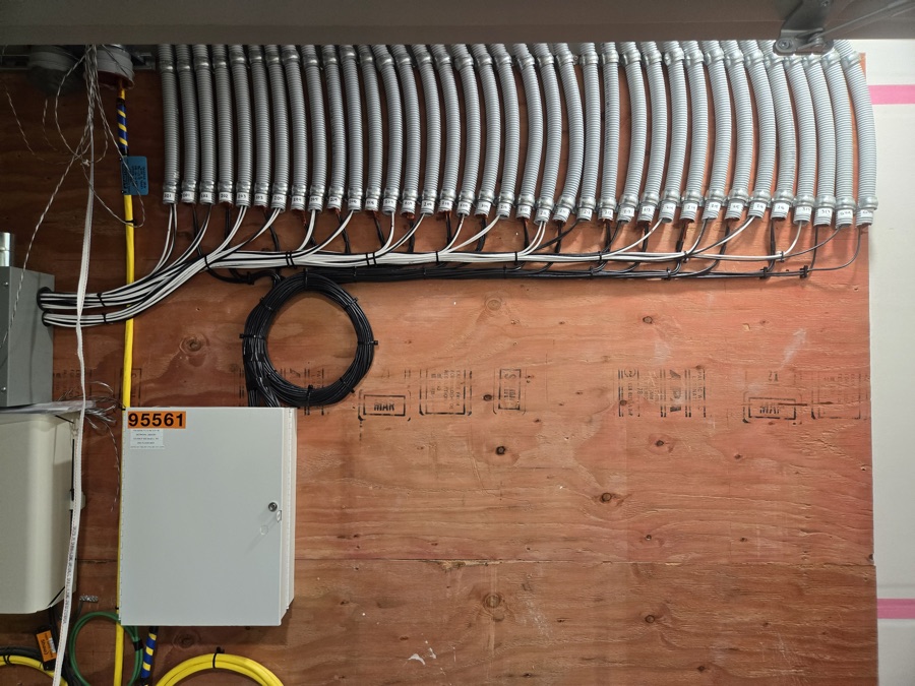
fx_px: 608
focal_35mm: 23
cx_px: 458
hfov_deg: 73.9
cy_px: 343
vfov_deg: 58.9
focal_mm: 5.4
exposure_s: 1/120
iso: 400
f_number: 1.8
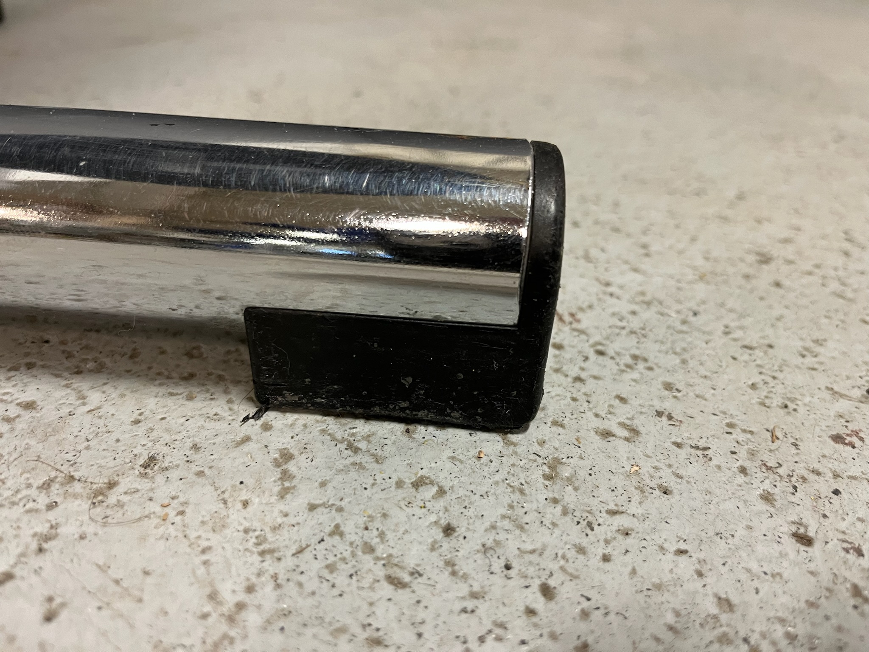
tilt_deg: -32.4
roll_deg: -3.4
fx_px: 653
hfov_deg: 67.3
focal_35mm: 26
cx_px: 434
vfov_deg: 53.1
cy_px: 326
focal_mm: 5.1
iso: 200
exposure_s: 1/50
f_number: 1.6
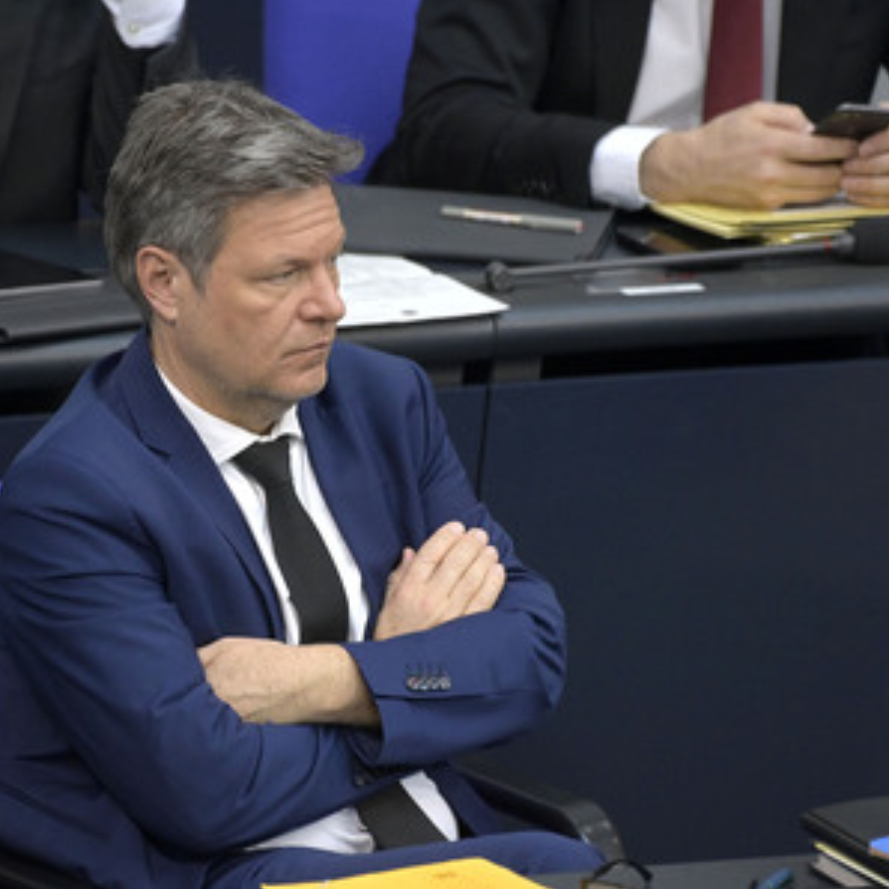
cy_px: 444
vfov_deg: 2.7
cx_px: 312
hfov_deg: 2.7
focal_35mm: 643
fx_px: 18683
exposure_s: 1/400
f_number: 6.3
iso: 6400
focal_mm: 500
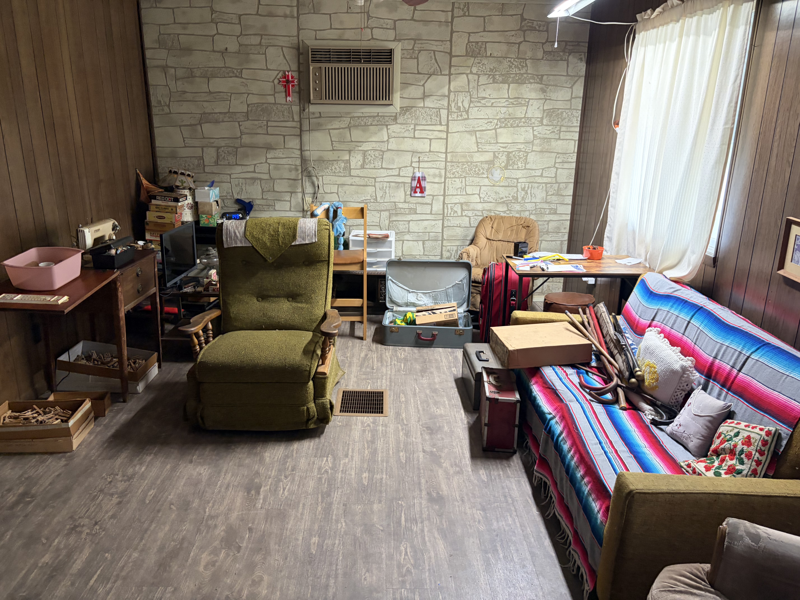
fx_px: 601
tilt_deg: -15.6
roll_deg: -0.8
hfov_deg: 67.3
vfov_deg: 53.1
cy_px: 300
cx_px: 400
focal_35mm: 26
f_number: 1.6
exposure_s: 1/60
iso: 250
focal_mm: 5.96
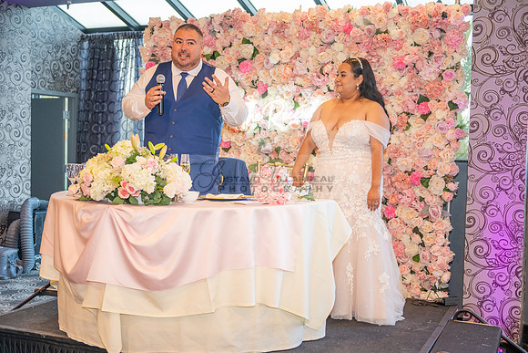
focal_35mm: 44
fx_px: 645
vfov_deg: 30.5
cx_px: 264
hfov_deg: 44.5
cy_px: 176
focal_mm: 44
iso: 1000
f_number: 2.8
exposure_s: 1/125
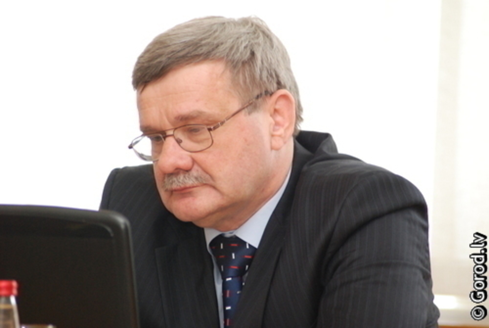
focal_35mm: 315
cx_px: 244
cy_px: 164
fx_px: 4286
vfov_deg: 4.4
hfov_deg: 6.5
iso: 1000
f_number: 5
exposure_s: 1/90
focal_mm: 210
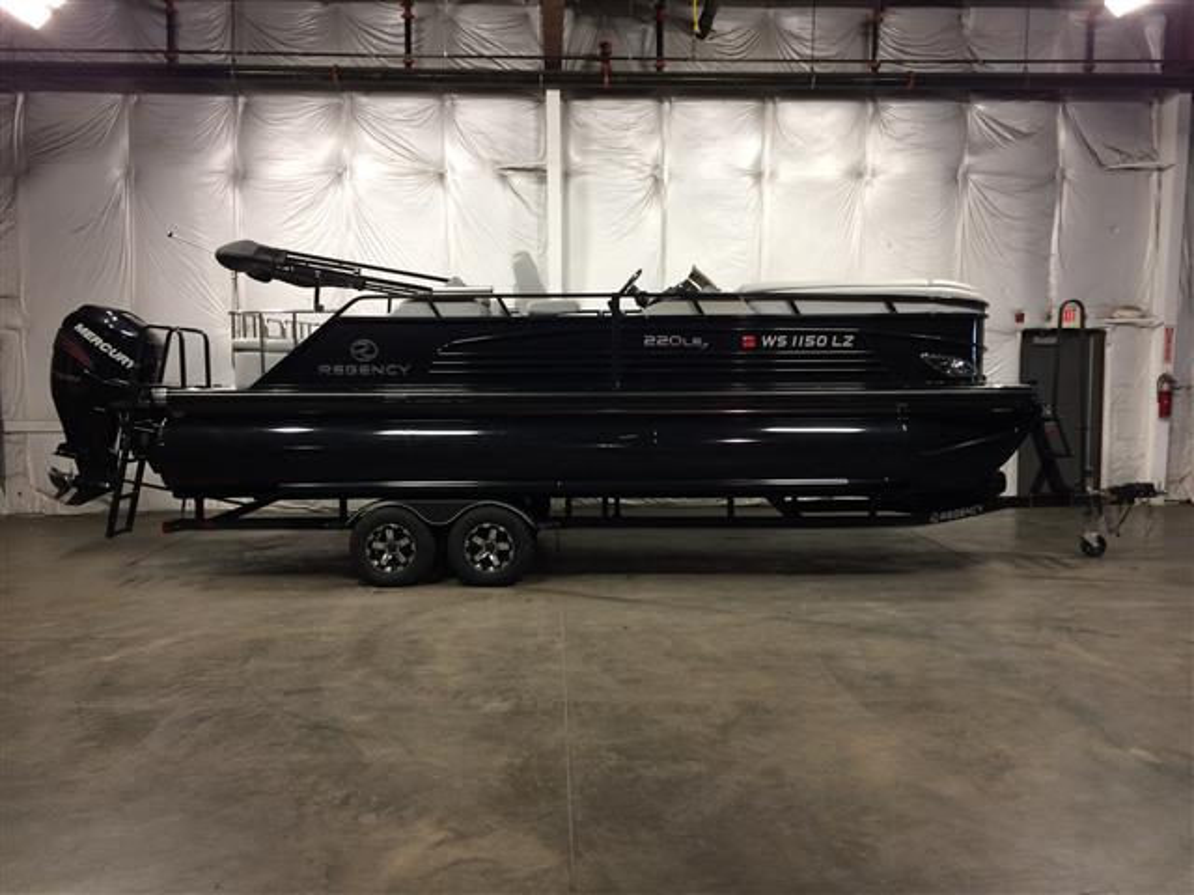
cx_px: 597
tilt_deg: -5.6
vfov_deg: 48.2
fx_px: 1000
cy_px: 448
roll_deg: +1.5
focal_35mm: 29
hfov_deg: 61.7
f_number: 2.2
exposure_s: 1/30
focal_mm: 4.15
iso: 64
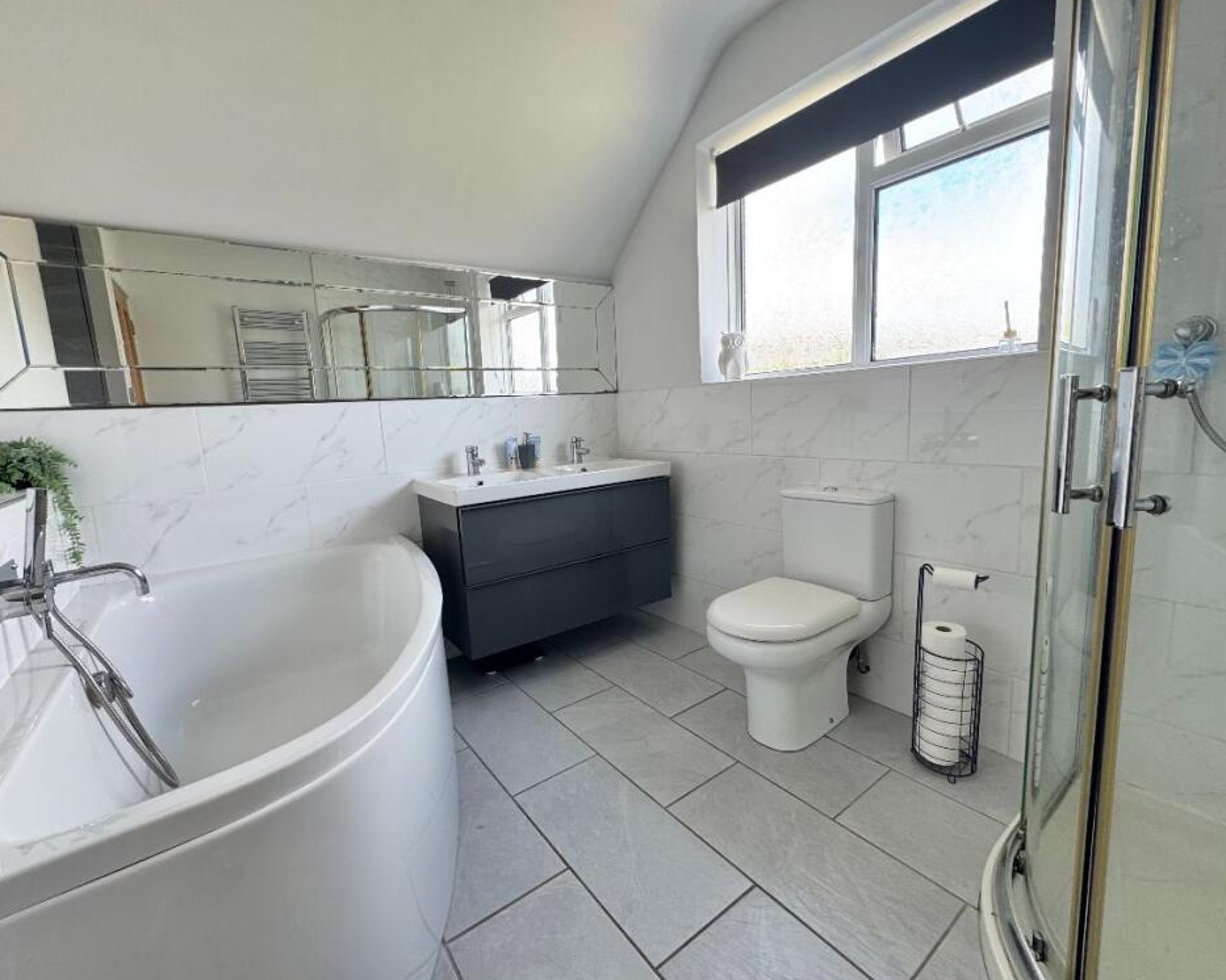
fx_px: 544
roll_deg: +3.1
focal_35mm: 15
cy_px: 487
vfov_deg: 84.0
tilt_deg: -6.8
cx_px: 597
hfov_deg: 96.8
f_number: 2.2
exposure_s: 1/99
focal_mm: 2.22
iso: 160
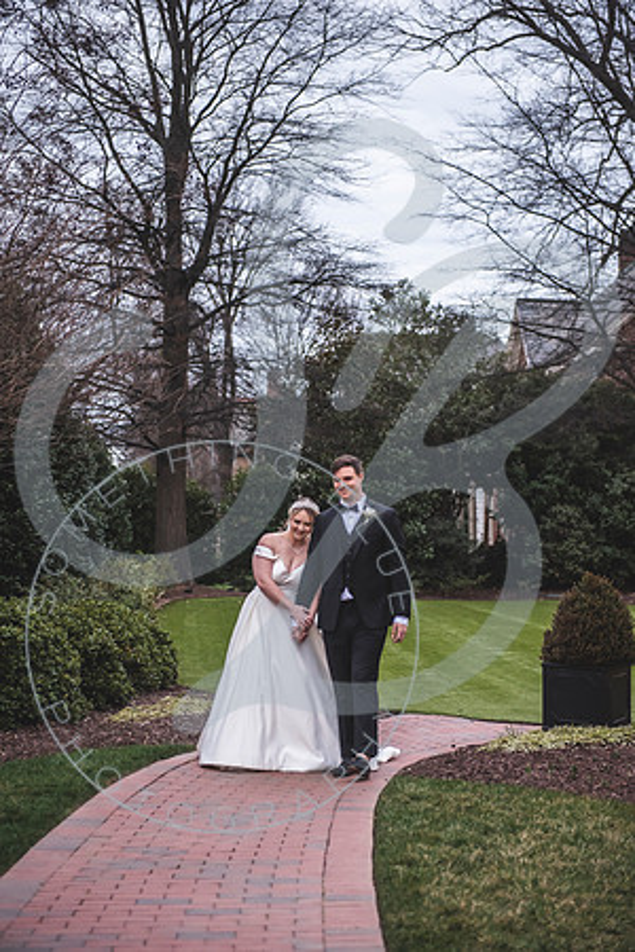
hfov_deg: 19.5
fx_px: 1852
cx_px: 318
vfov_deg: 28.8
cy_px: 476
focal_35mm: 70
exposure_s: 1/100
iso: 2000
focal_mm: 70
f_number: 2.8
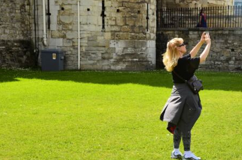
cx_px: 162
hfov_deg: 26.2
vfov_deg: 17.6
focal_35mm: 77
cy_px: 93
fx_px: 516
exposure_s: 1/50
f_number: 16
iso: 100
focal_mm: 36
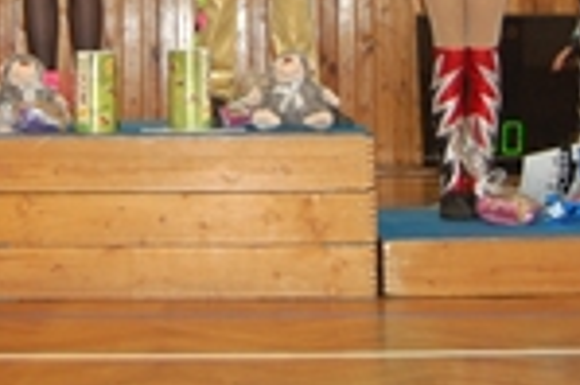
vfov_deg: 10.9
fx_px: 1947
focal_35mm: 121
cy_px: -179
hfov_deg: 16.8
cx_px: 144
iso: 400
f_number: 4
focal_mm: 24
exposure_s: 1/60
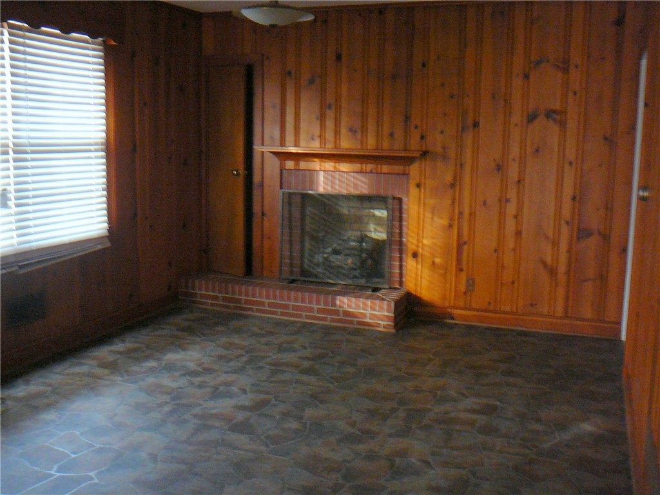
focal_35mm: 35
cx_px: 330
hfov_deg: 52.6
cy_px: 248
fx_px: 667
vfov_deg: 40.7
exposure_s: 1/8
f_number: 2.8
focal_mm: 5.2
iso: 200
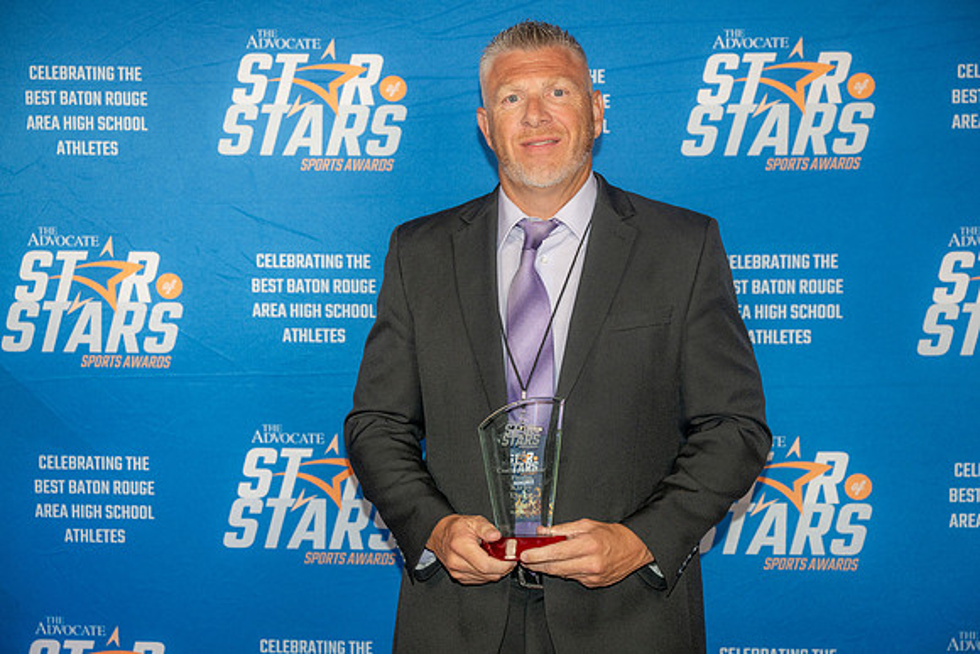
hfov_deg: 30.5
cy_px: 327
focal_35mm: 66
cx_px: 490
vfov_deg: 20.6
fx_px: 1797
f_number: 4
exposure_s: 1/125
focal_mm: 66
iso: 320
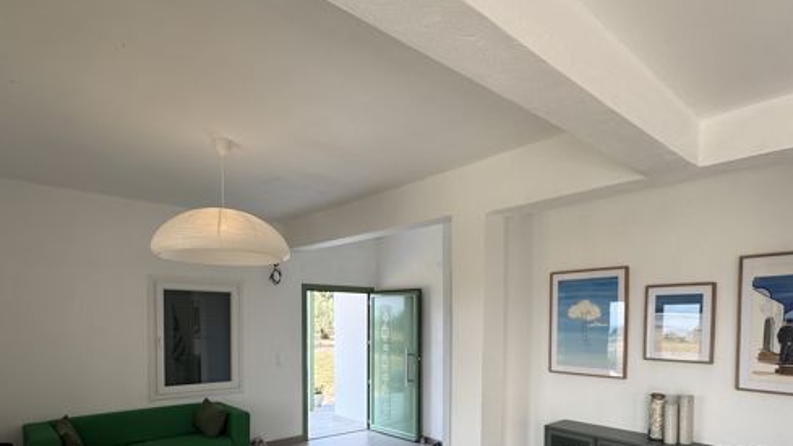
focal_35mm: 22
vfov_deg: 49.3
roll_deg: +0.0
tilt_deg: -3.1
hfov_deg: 81.2
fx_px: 463
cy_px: 339
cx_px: 411
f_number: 2.2
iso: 40
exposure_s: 1/216
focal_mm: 2.22
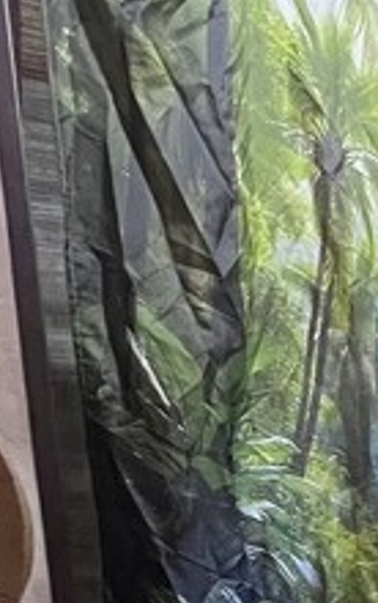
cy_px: 682
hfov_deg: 13.6
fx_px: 1052
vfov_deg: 28.6
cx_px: 945
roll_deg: +5.3
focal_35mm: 64
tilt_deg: -2.2
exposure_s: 1/60
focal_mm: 1.57
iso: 640
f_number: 1.8
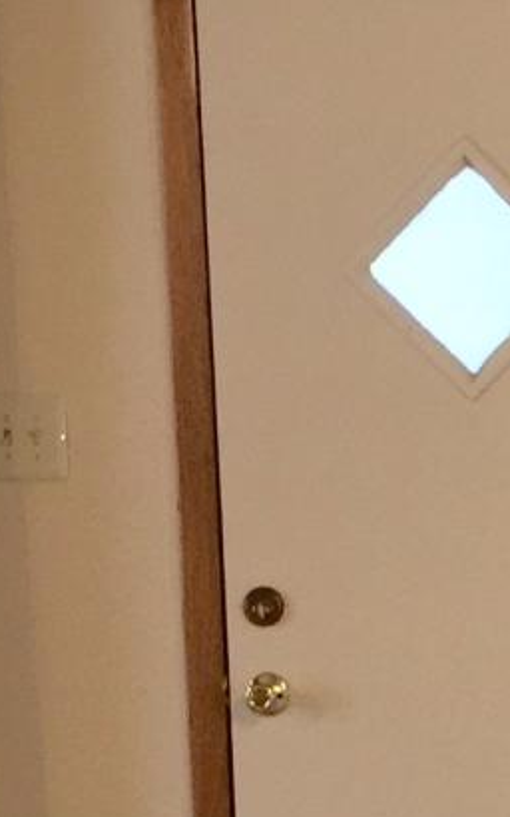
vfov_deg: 13.6
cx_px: 1084
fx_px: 3338
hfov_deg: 8.2
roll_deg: +0.2
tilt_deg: -9.5
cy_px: 956
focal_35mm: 150
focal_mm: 4.15
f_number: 2.2
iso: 32
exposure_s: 1/32
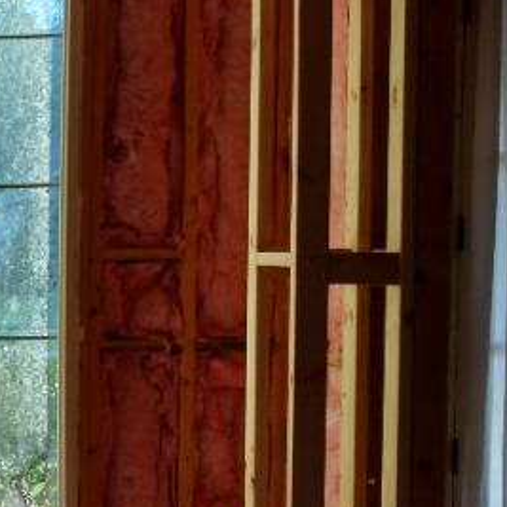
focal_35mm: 61
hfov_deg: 22.0
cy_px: 336
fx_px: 1011
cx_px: -306
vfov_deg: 28.0
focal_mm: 3.54
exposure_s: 1/189
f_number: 2
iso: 100
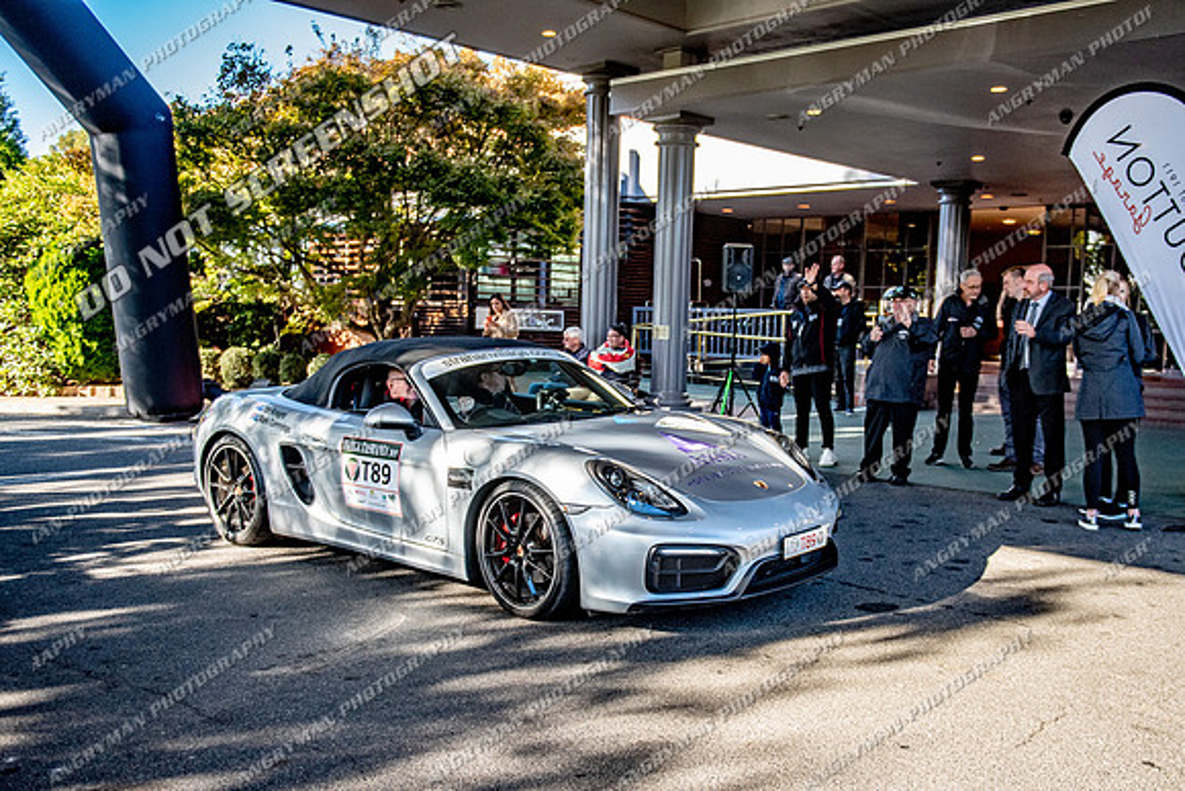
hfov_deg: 53.1
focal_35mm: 36
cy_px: 458
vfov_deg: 36.9
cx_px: 657
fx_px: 1183
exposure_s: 1/2000
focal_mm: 31
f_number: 3.2
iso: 1000
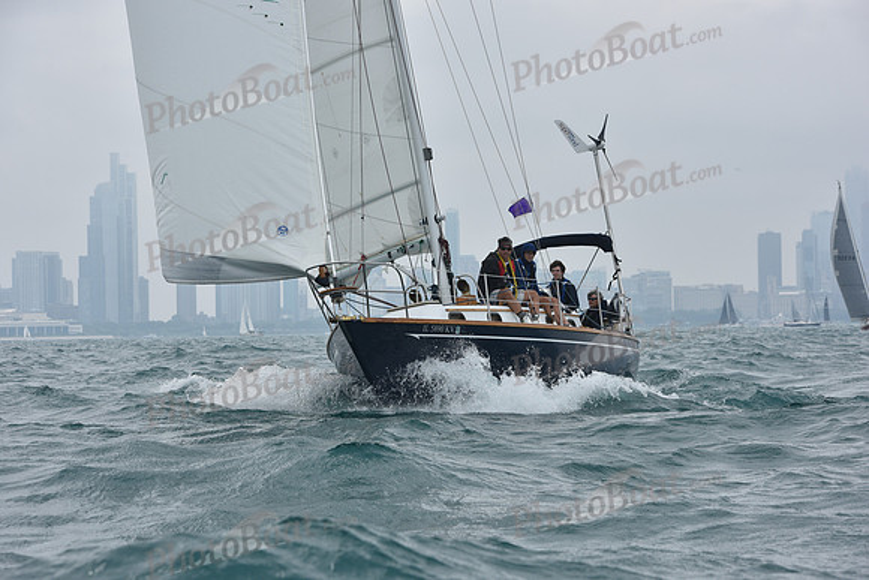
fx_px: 2656
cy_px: 290
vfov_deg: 12.5
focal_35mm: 110
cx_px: 434
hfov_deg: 18.6
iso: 250
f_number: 8
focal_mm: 110
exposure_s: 1/1000
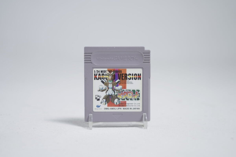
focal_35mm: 70
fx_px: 459
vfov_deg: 19.5
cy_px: 78
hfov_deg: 28.8
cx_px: 118
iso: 100
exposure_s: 1/5
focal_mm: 70
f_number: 5.6
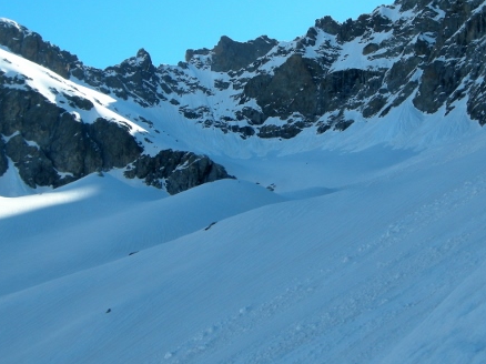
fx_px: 898
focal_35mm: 64
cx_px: 312
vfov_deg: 22.8
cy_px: 104
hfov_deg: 30.1
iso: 64
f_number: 5.4
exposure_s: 1/276
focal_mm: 7.5
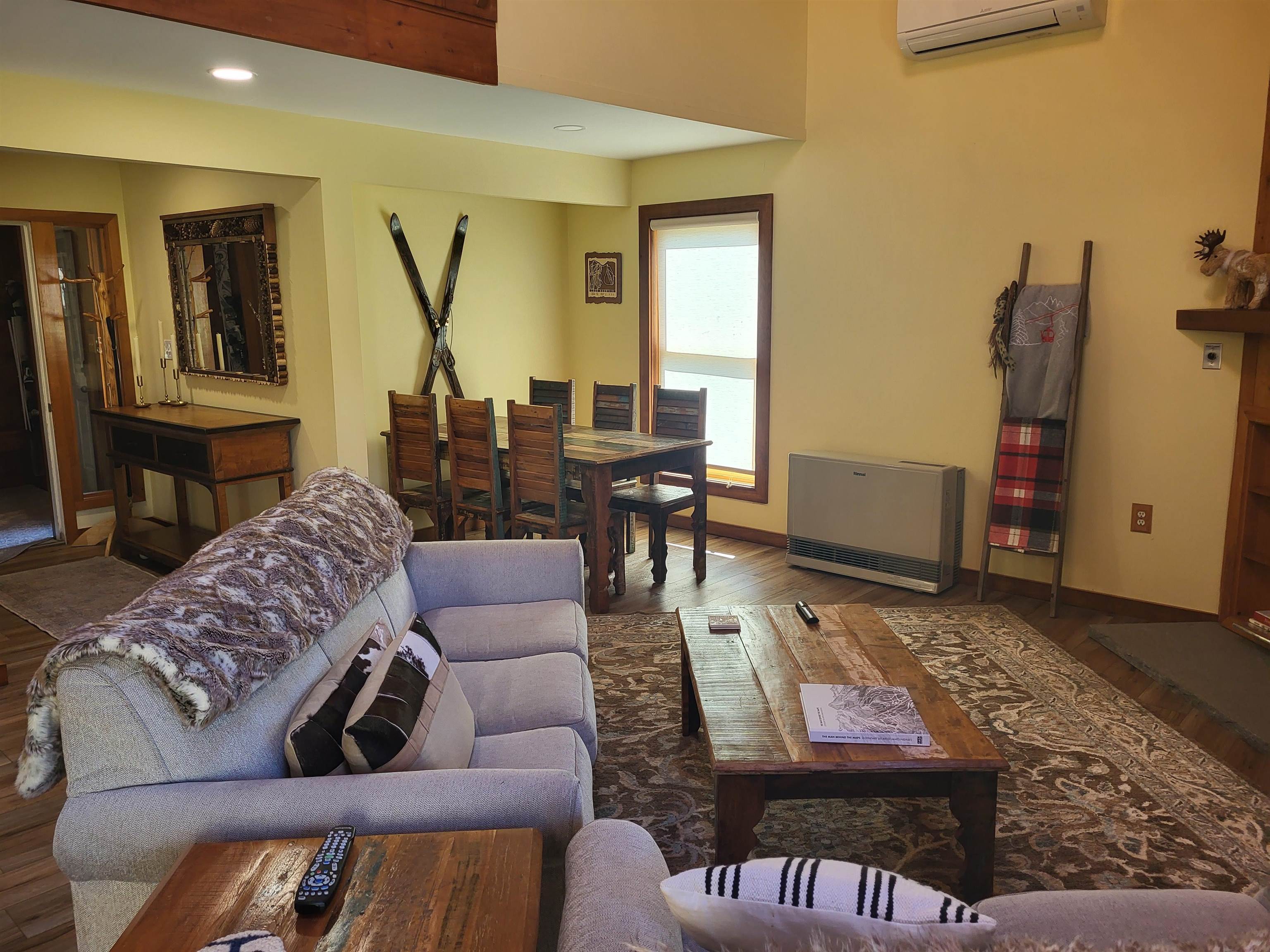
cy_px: 476
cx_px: 635
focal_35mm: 26
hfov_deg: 67.3
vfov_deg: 53.1
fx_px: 954
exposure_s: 1/120
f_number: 1.8
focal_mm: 5.4
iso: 125
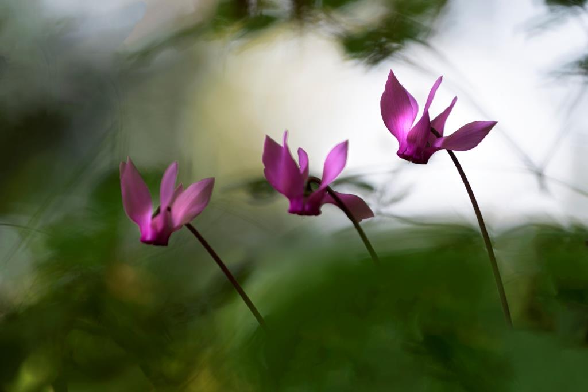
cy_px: 196
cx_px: 294
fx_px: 3268
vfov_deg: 6.9
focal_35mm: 200
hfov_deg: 10.3
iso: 100
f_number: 5.6
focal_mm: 200
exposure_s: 1/25
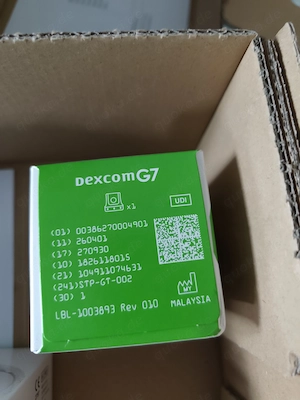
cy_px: 200
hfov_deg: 58.9
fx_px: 266
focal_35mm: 23
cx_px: 150
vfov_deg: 73.9
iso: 1250
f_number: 1.7
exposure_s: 1/33.3
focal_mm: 6.07
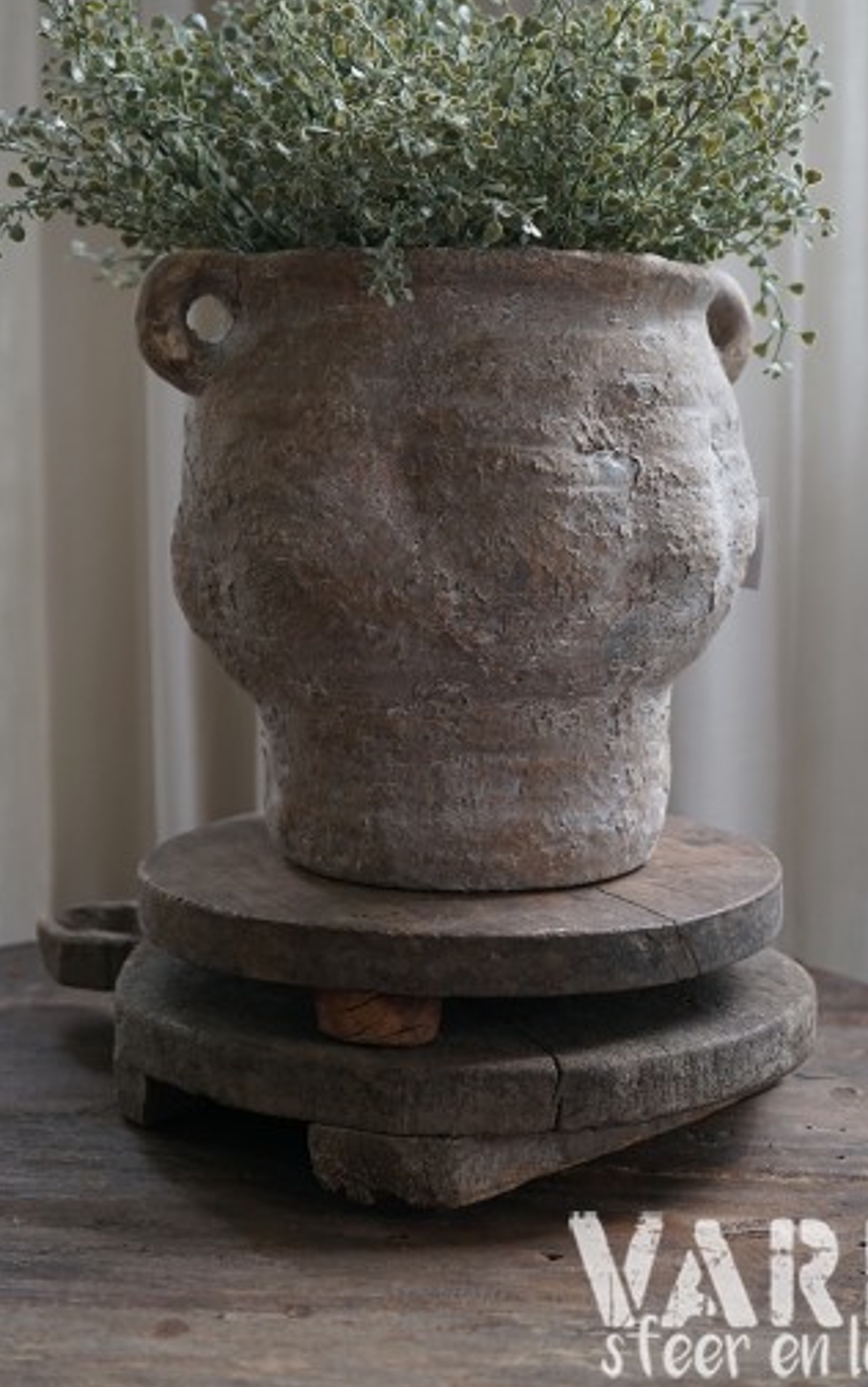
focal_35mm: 46
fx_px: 1740
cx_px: 453
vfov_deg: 43.3
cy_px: 574
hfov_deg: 28.0
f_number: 4
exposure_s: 1/160
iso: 500
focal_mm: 38
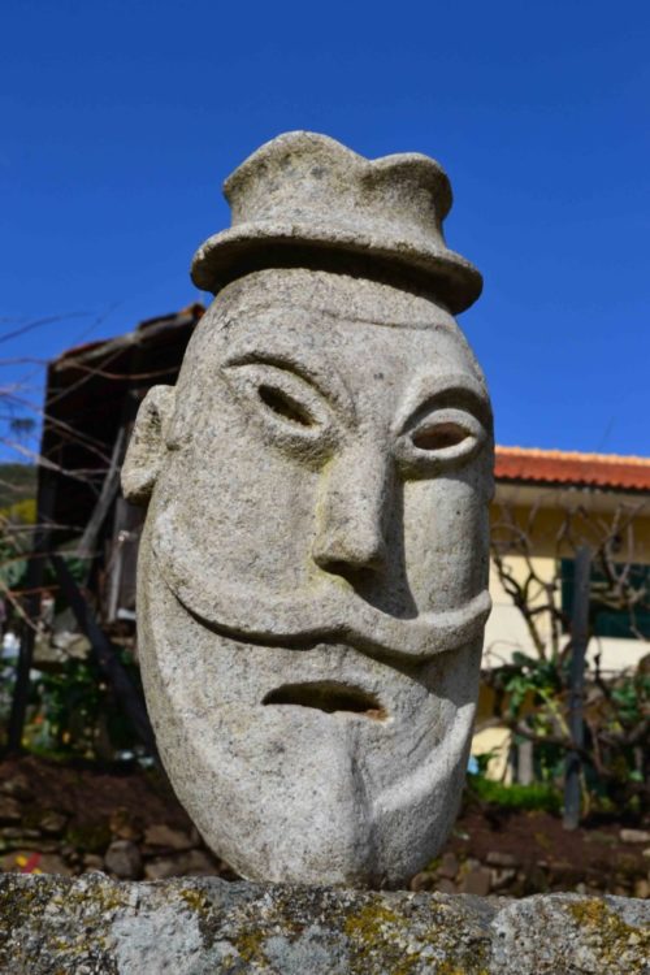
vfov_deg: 35.1
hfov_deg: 23.8
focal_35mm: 57
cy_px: 488
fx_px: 1544
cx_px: 325
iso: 250
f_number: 11
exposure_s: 1/500
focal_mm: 38
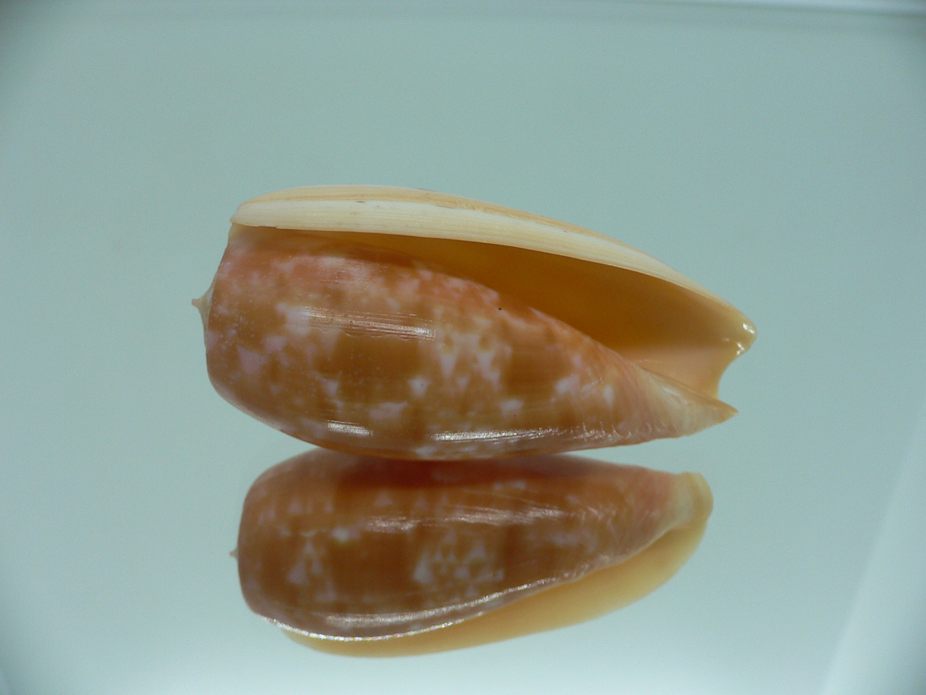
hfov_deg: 52.6
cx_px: 463
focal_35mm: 35
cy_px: 348
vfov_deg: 40.7
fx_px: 936
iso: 80
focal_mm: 4.6
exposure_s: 1/60
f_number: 2.8
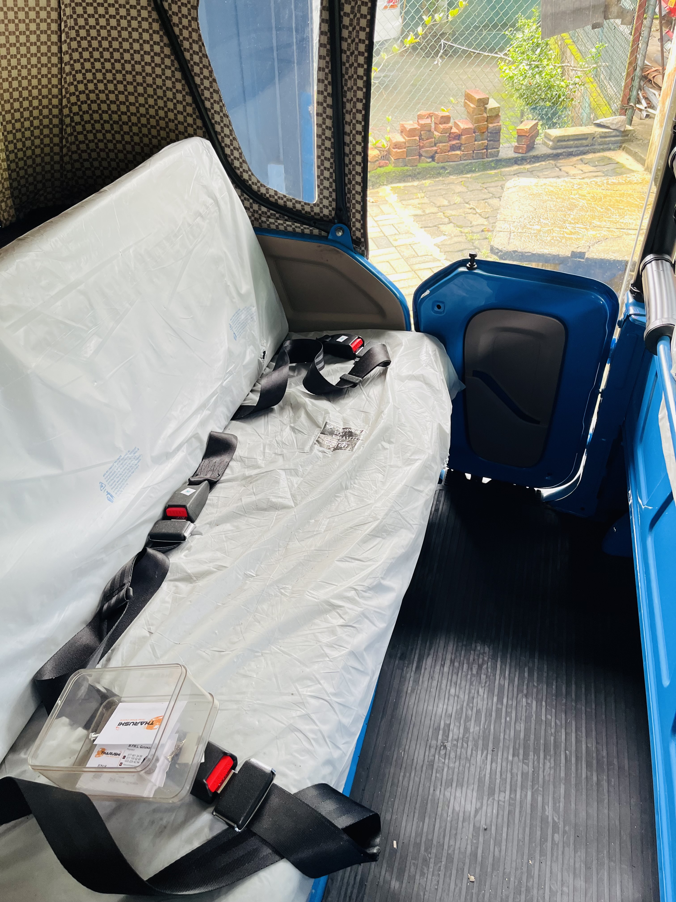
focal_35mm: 26
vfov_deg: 67.3
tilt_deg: -39.2
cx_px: 338
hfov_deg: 53.1
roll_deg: +2.3
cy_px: 451
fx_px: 677
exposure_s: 1/121
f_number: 1.6
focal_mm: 5.1
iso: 125
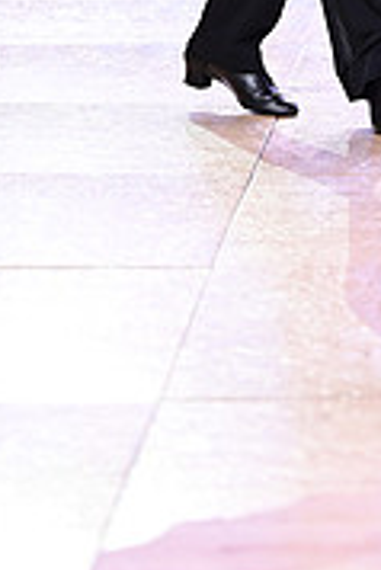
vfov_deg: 6.3
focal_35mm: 322
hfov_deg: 4.3
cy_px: -256
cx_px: 445
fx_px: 5101
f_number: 2.8
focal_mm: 99
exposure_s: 1/500
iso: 2000
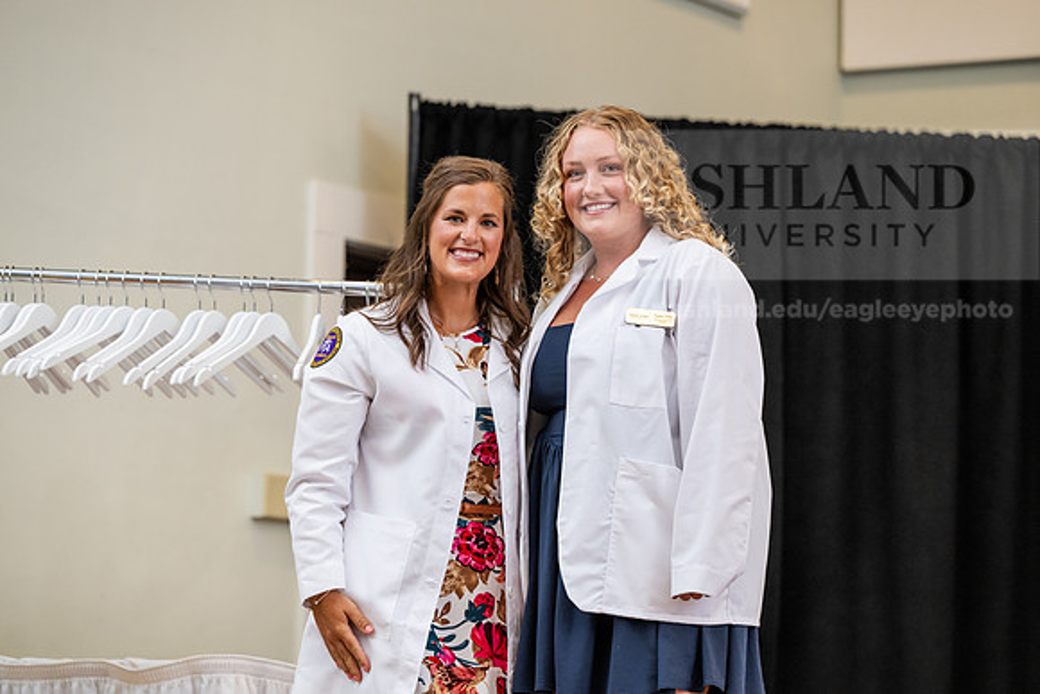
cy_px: 347
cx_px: 520
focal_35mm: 130
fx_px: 3756
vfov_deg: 10.6
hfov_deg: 15.8
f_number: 3.5
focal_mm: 130
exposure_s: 1/200
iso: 1600
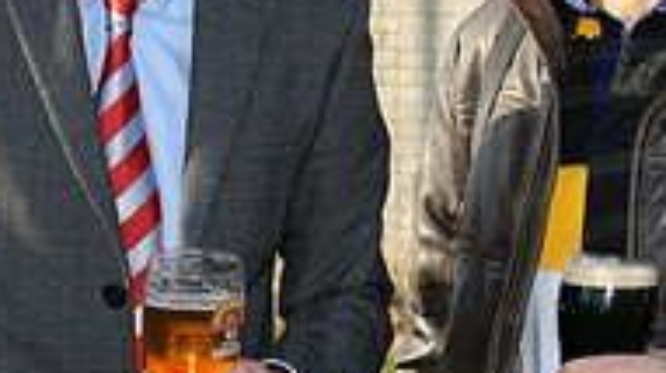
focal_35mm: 154
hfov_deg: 13.9
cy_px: -26
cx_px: 196
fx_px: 2717
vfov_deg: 7.8
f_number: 7.1
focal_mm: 41
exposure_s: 1/100
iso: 64
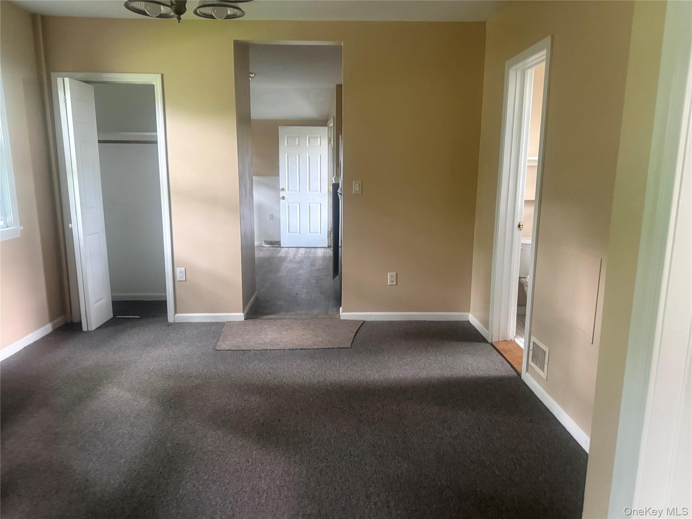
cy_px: 260
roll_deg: -0.6
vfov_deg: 56.8
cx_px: 346
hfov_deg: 71.6
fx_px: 480
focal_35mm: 24
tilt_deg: -9.0
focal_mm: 6.76
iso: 800
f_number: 1.78
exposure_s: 1/48
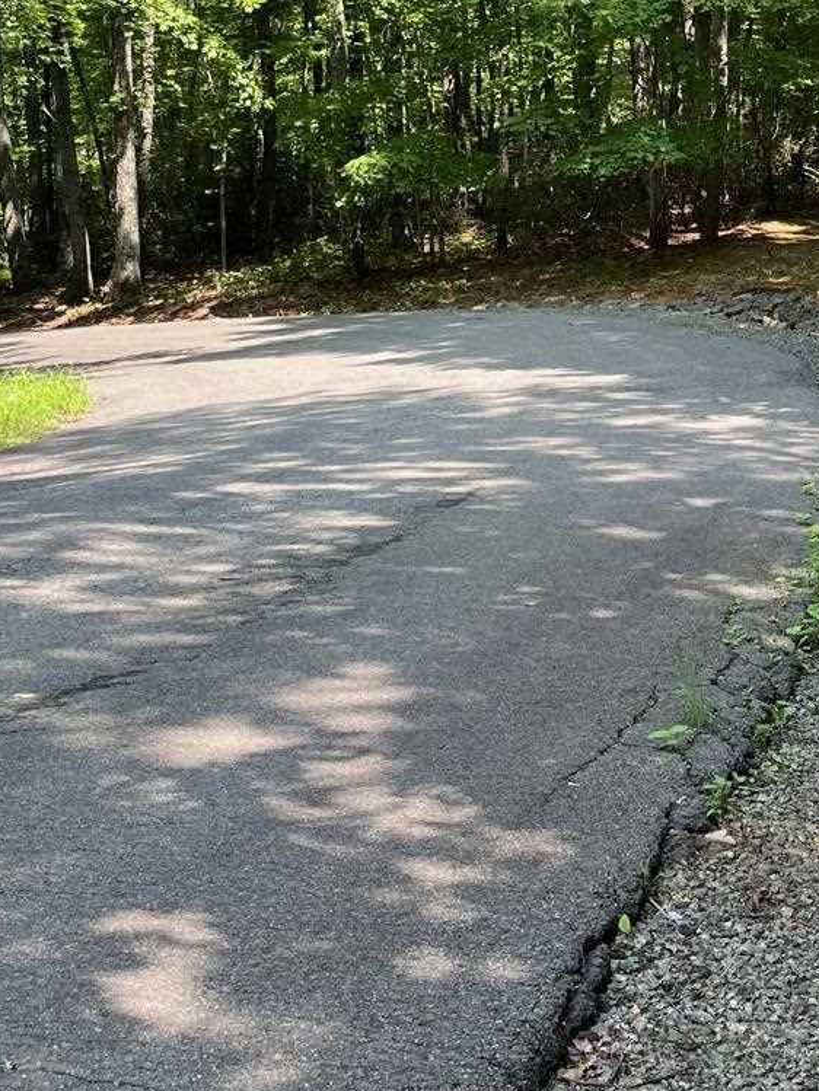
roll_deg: -0.7
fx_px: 2208
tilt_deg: -6.1
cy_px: 140
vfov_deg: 26.9
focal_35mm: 70
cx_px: 748
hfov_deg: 20.6
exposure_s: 1/399
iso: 50
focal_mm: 5.1
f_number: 1.6
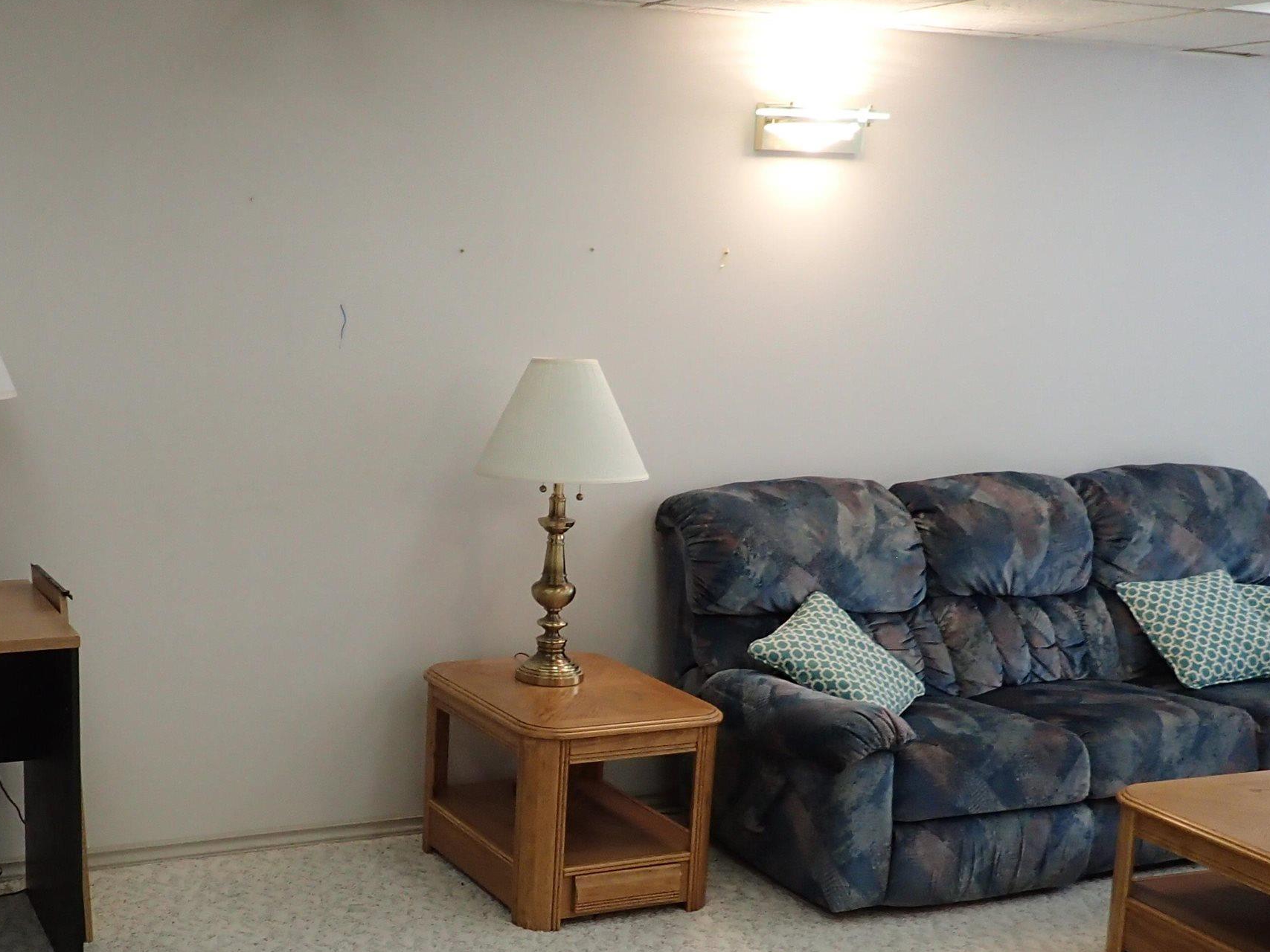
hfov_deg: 41.3
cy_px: 602
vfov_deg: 32.0
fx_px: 1651
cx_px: 386
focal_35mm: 45
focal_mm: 4.5
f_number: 2
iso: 200
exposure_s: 1/60
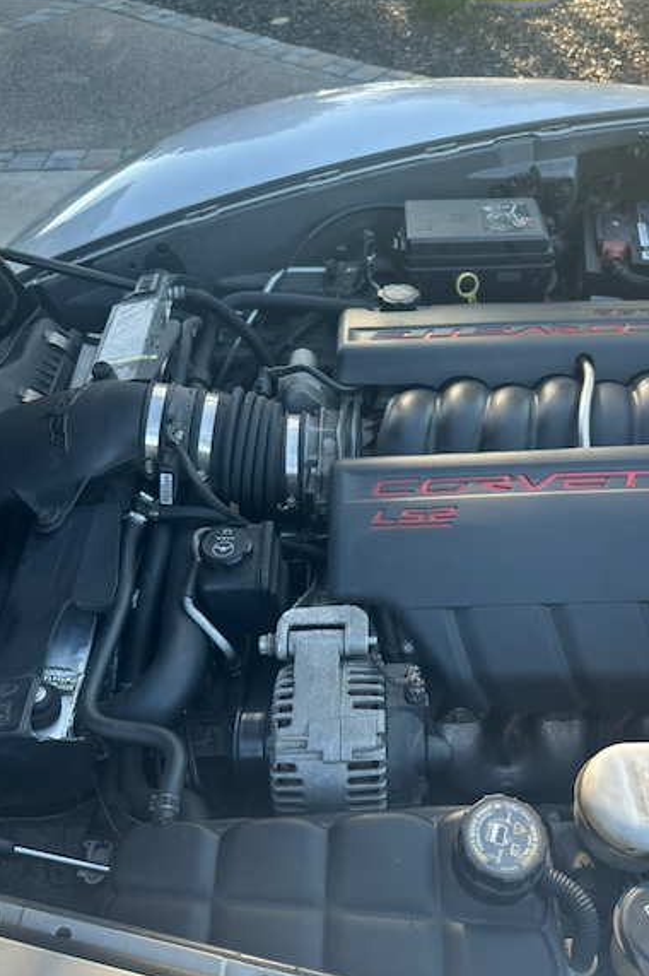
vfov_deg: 65.3
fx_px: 758
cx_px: 405
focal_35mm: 28
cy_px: 542
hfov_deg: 46.0
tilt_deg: -46.5
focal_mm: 6.86
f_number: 1.78
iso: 64
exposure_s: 1/132
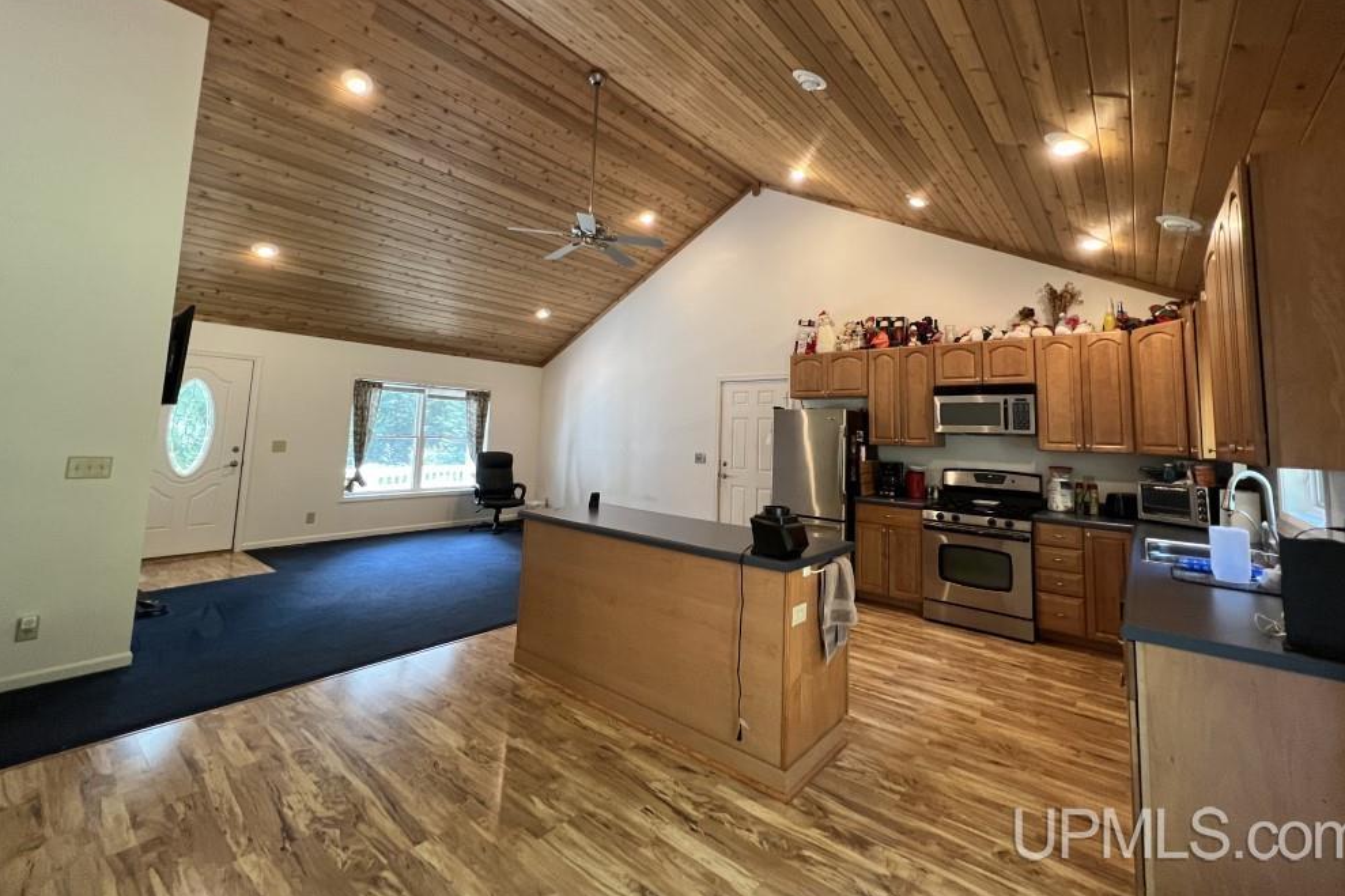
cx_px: 694
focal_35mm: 14
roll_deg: -2.2
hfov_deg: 104.2
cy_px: 379
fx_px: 523
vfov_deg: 80.6
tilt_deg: +5.8
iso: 250
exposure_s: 1/72
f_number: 1.8
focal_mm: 1.57
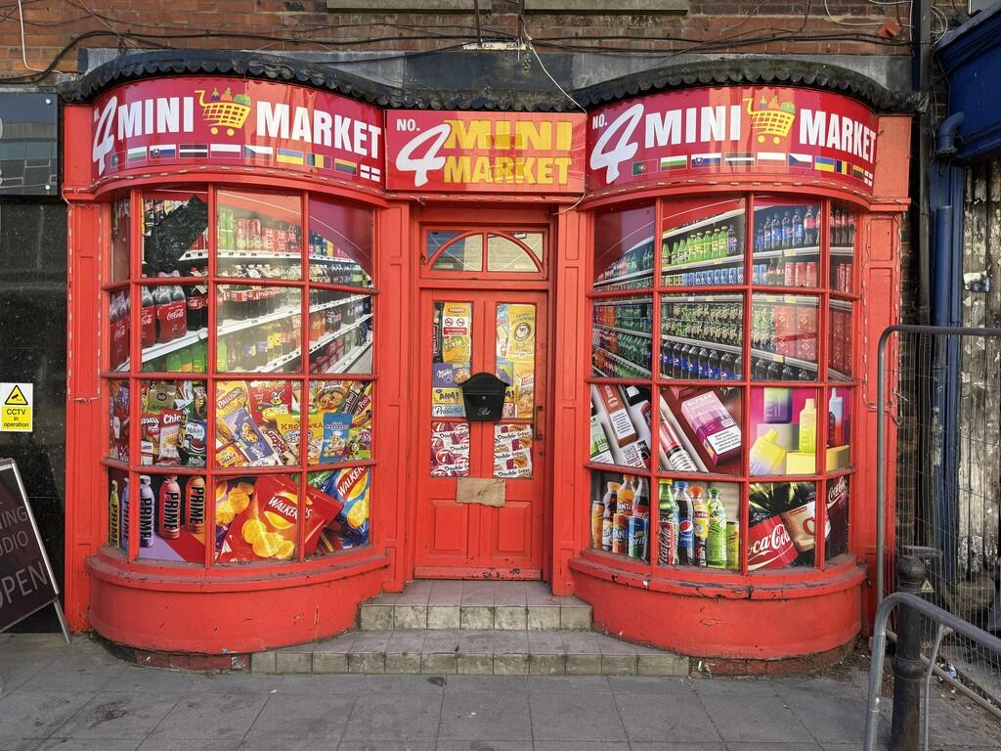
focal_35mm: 24
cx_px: 500
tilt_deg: -1.3
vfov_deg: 56.8
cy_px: 376
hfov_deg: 71.6
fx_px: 694
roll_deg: -0.3
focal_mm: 6.76
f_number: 1.78
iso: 80
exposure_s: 1/842
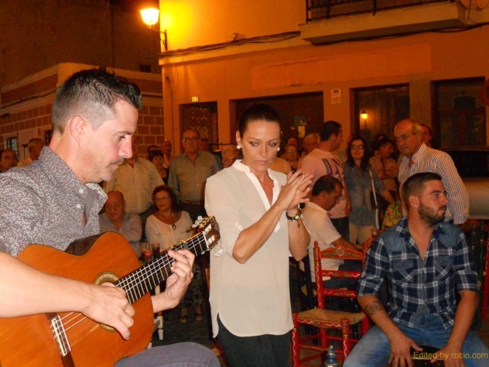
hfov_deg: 41.2
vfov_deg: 31.5
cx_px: 244
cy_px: 184
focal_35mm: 46
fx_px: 650
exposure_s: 1/30
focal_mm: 8.2
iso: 800
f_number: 4.3
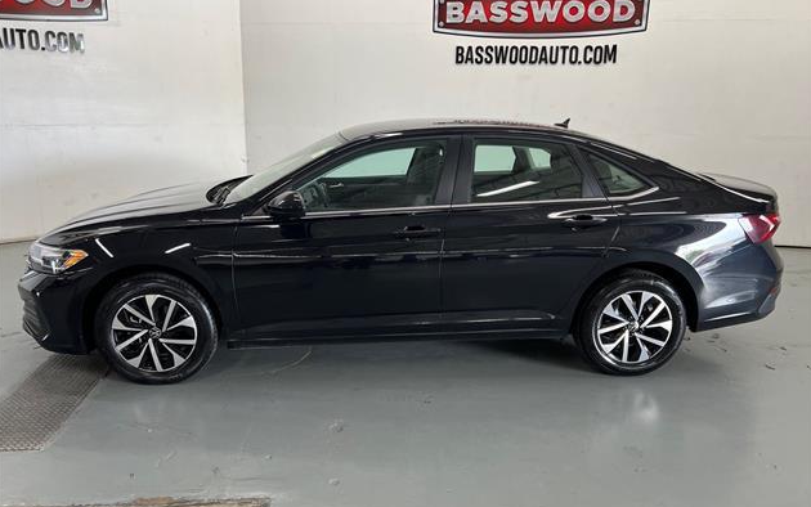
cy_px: 247
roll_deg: -1.2
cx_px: 406
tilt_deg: -13.9
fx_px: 619
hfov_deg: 66.5
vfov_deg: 44.6
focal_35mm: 28
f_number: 1.5
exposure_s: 1/120
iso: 125
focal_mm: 5.7
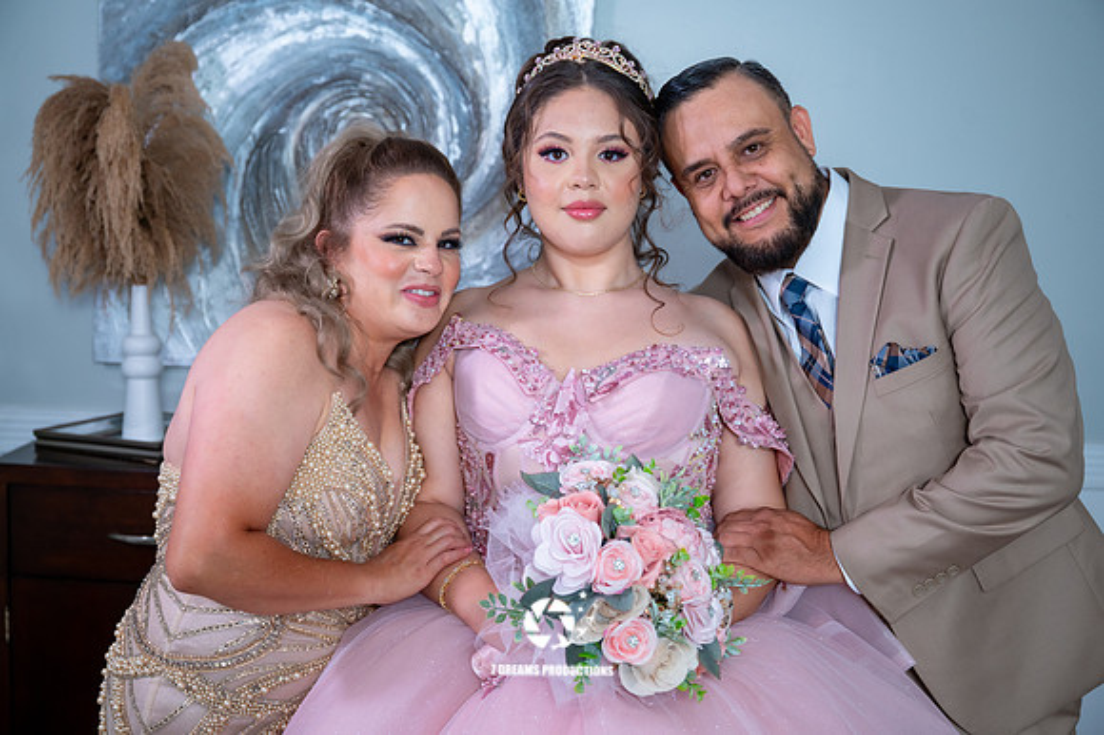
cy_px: 368
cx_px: 552
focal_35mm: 46
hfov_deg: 42.8
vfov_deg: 29.2
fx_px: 1410
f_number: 4
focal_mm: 46
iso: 1250
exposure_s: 1/60
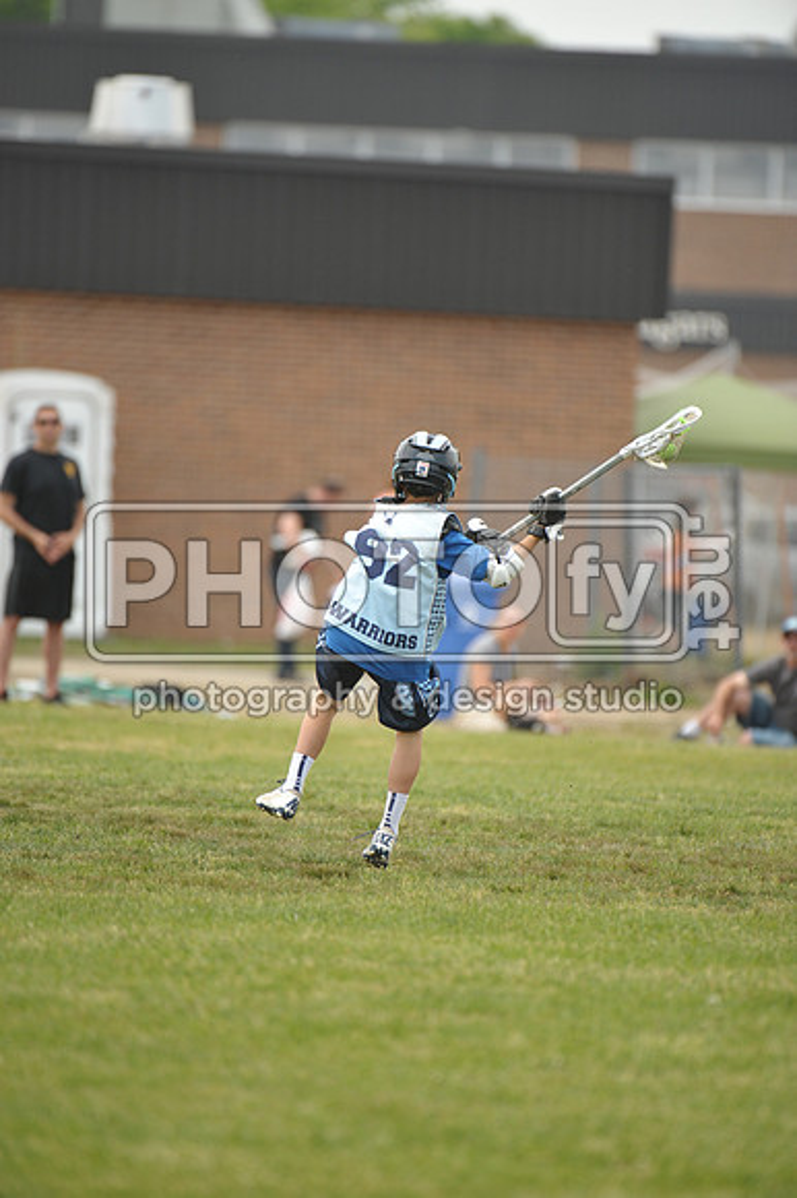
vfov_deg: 5.2
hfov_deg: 3.4
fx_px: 13298
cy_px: 599
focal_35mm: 400
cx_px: 398
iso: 800
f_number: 4
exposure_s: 1/1600
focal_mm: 400
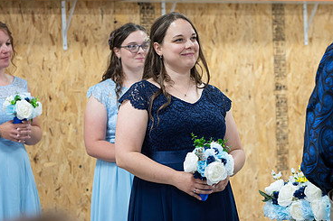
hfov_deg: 15.3
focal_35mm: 134
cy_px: 90
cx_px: 239
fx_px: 1239
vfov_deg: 10.2
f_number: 3.5
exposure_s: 1/125
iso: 640
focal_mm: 85
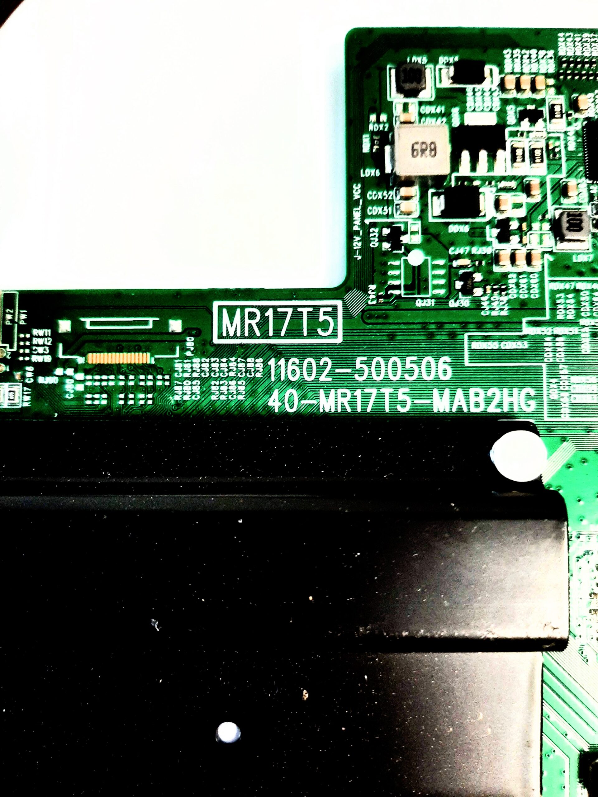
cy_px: 398
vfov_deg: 67.3
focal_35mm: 26
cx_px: 299
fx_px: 599
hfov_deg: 53.1
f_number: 1.7
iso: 160
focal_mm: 3.93
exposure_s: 1/60
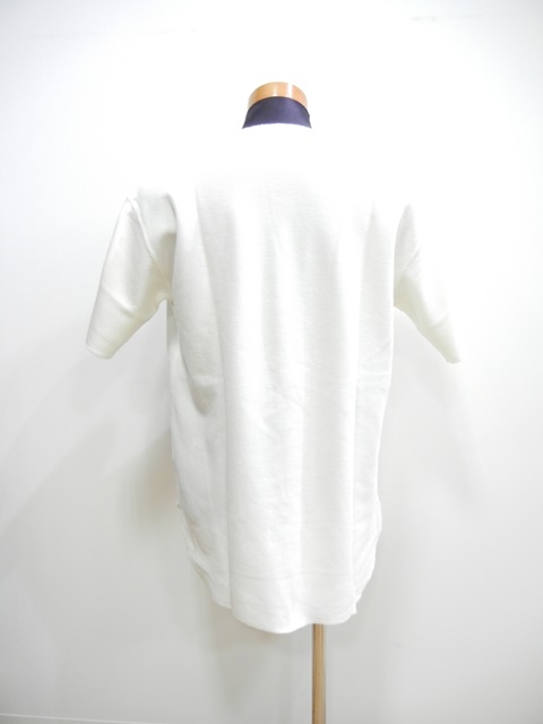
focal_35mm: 30
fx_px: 627
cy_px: 362
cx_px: 272
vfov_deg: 60.0
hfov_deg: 46.8
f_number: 3.5
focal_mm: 5.4
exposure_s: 1/24.6
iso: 400
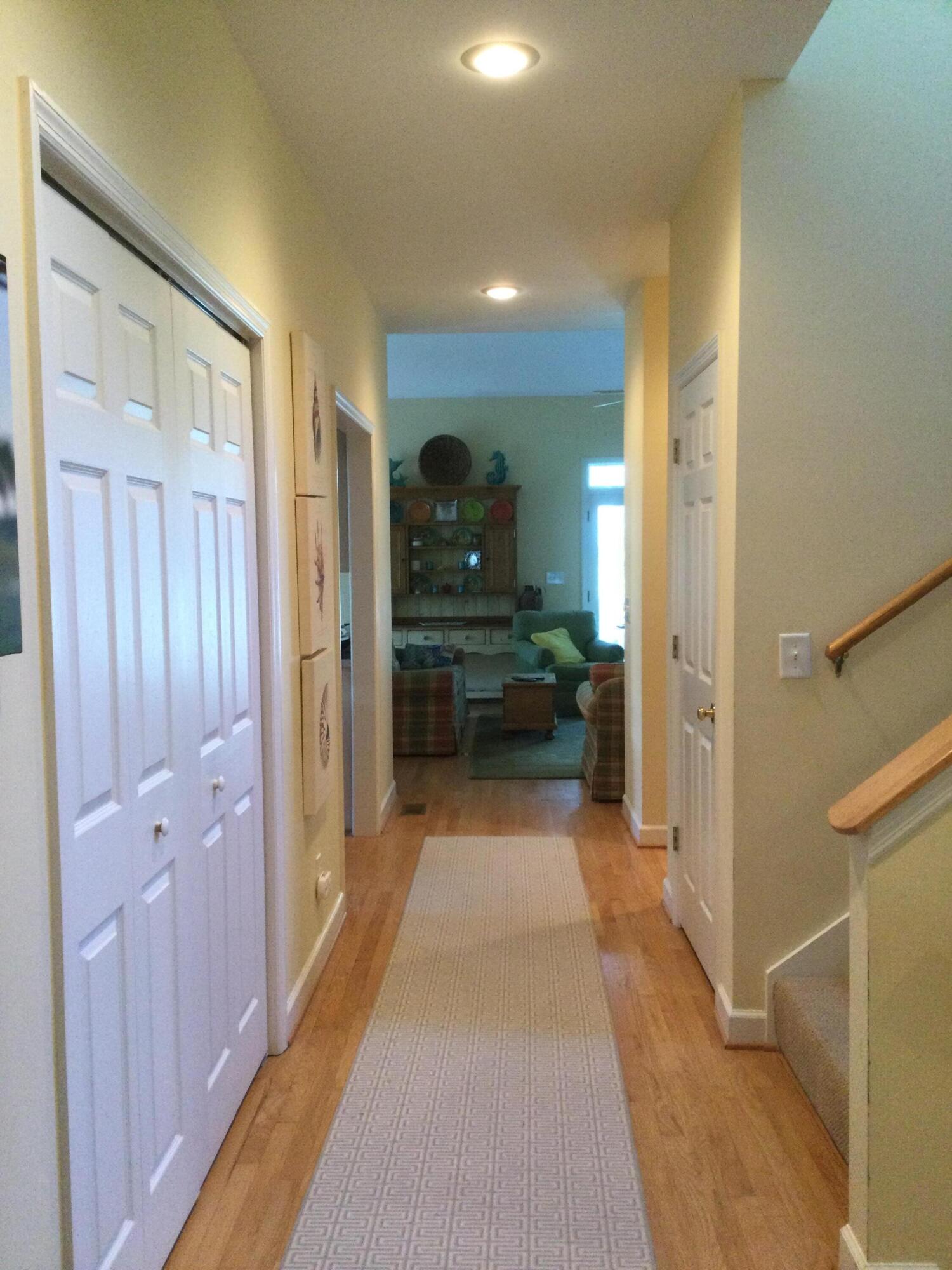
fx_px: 1137
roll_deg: +0.2
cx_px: 476
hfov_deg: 45.4
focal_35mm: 31
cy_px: 635
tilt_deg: -4.2
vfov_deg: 58.4
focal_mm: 3.3
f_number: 2.4
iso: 125
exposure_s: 1/30
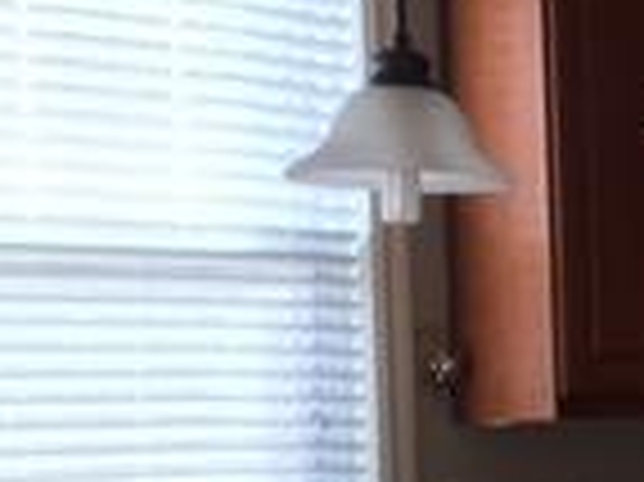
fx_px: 2417
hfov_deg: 13.9
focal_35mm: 130
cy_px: 473
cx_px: 1072
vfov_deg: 11.3
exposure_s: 1/40
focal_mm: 4.15
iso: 32
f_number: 2.2
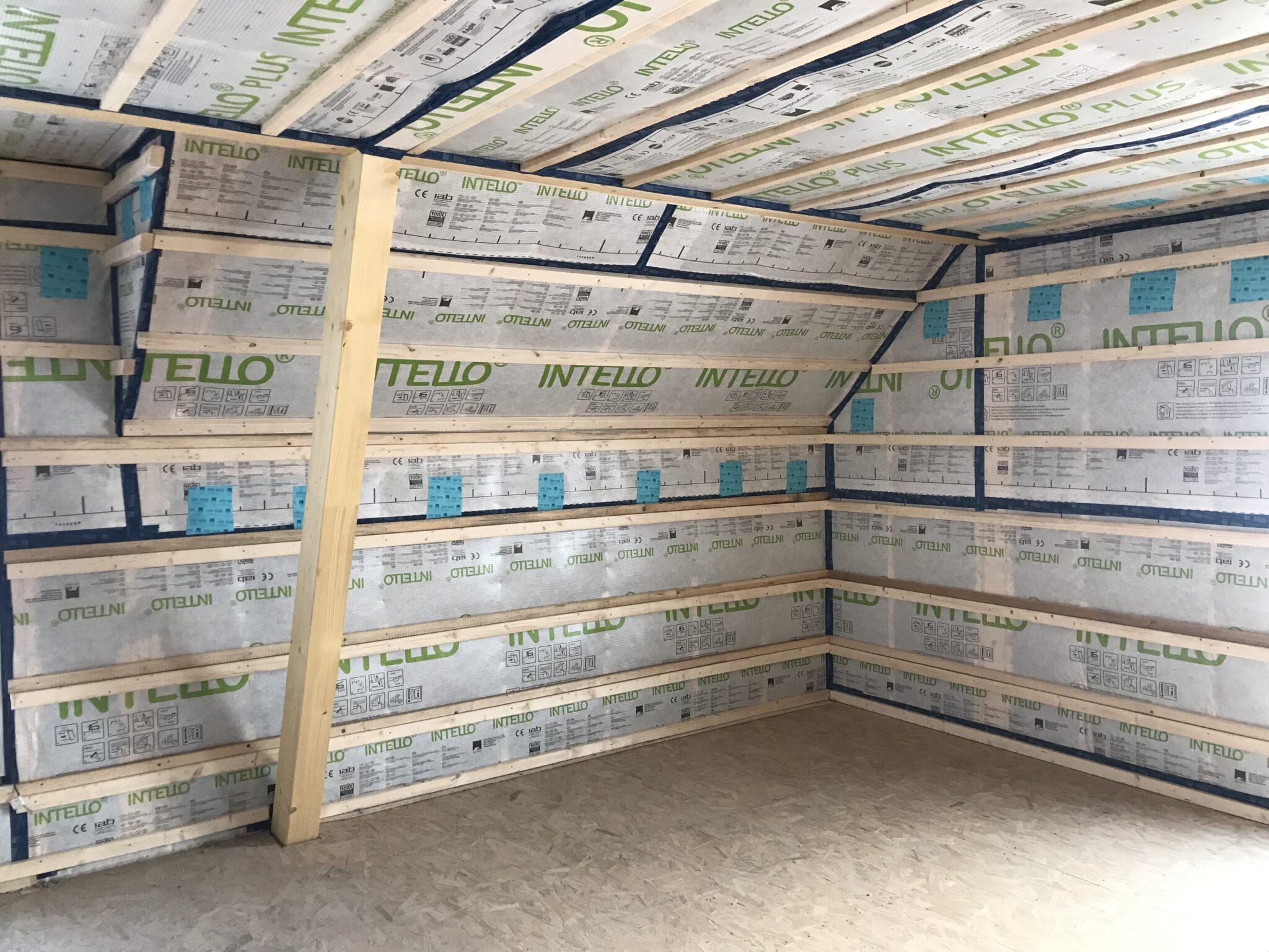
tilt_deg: -2.4
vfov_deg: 49.7
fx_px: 1026
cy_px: 476
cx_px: 634
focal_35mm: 28
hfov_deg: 63.4
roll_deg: +0.2
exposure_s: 1/33
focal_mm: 3.99
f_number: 1.8
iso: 40
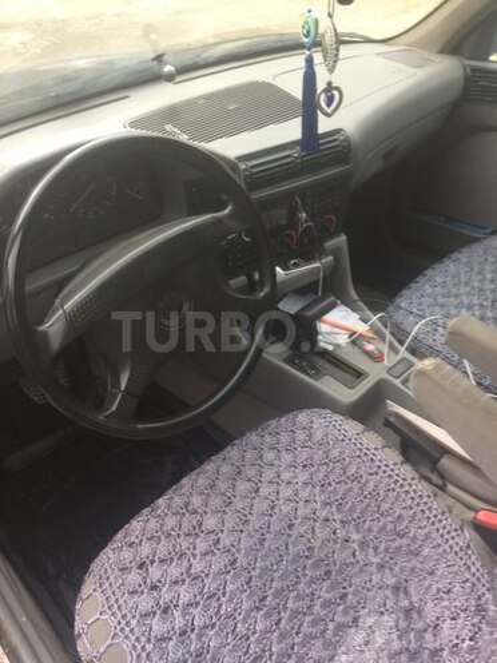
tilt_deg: -36.9
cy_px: 332
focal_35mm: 29
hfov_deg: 48.2
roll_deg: +3.6
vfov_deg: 61.7
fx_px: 555
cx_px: 248
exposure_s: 1/102
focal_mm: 4.15
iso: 32
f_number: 2.2
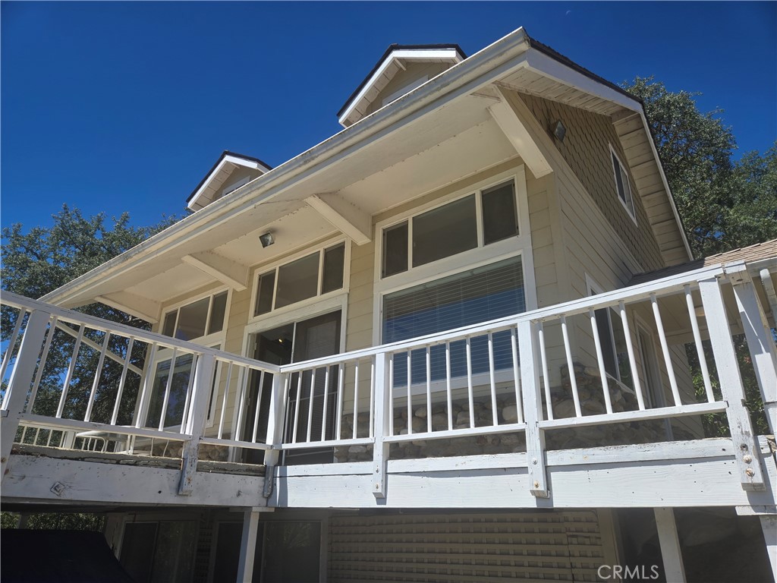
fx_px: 516
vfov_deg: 58.9
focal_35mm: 23
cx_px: 388
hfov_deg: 73.9
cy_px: 292
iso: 25
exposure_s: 1/2186
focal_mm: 5.4
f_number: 1.8
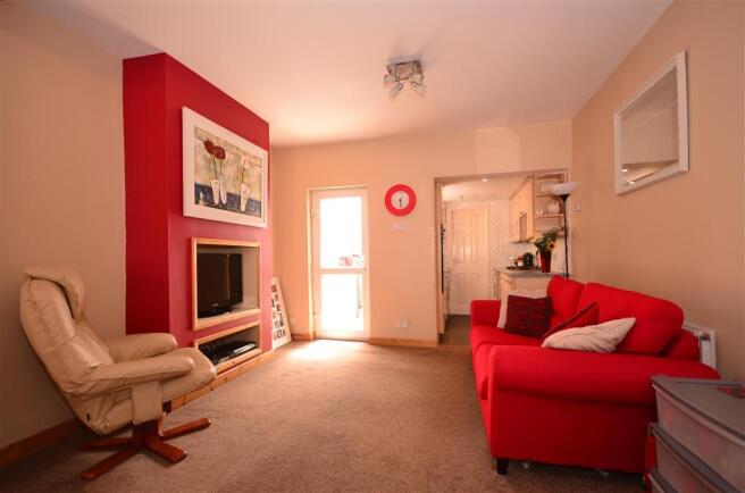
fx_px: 341
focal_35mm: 16
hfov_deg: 95.1
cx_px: 372
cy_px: 246
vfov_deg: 71.8
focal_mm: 11
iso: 200
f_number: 4.2
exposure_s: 1/20
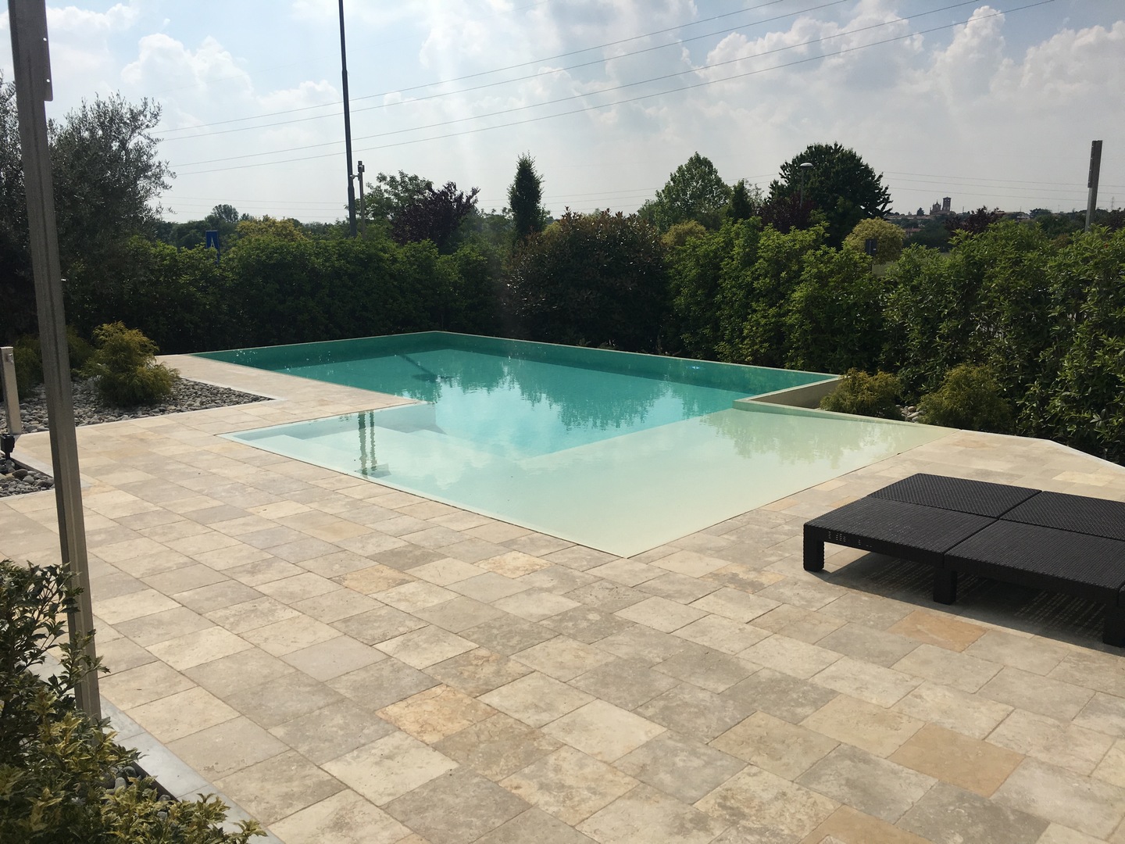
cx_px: 562
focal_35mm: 29
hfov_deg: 61.7
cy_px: 422
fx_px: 942
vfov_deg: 48.2
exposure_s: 1/4525
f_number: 2.2
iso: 25
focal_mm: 4.15
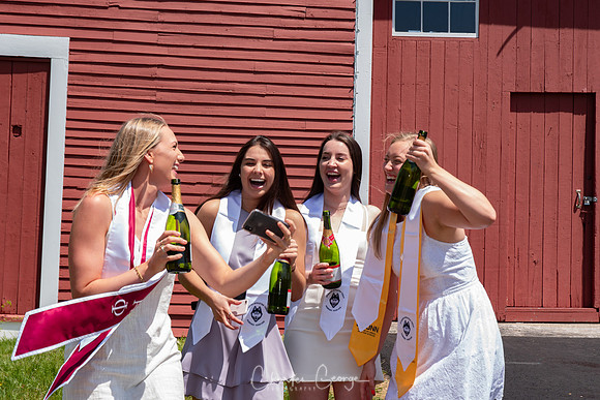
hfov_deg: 29.2
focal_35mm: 69
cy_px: 200
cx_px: 300
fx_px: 1152
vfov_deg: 19.7
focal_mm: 46
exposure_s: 1/250
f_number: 5.6
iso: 100
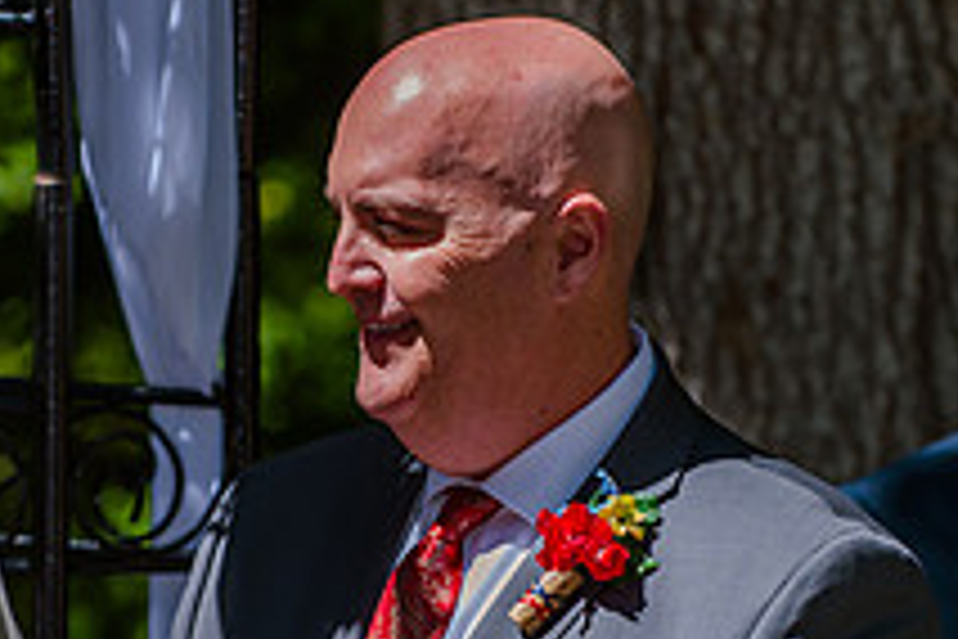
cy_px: 374
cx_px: 427
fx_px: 12320
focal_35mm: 463
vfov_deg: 3.0
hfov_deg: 4.5
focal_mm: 170
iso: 200
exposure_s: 1/1000
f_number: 3.5
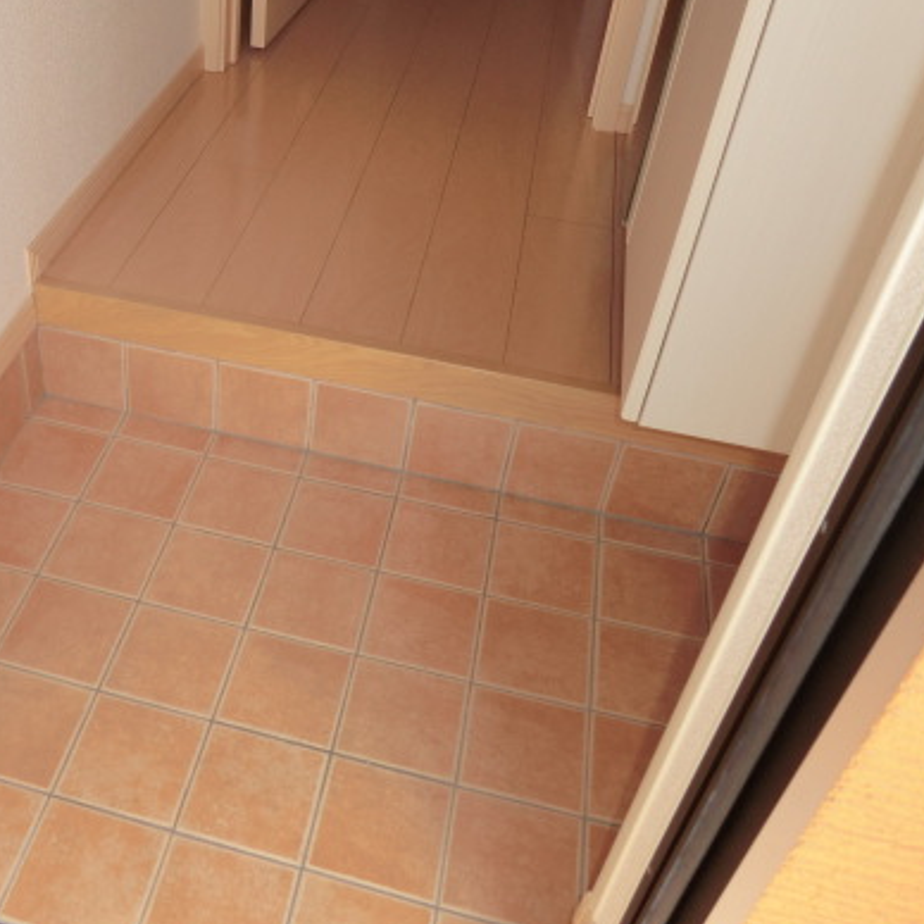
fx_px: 1057
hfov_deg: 45.6
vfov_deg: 46.9
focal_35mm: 35
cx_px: 233
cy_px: 369
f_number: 3.2
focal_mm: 4.3
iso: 80
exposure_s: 1/200
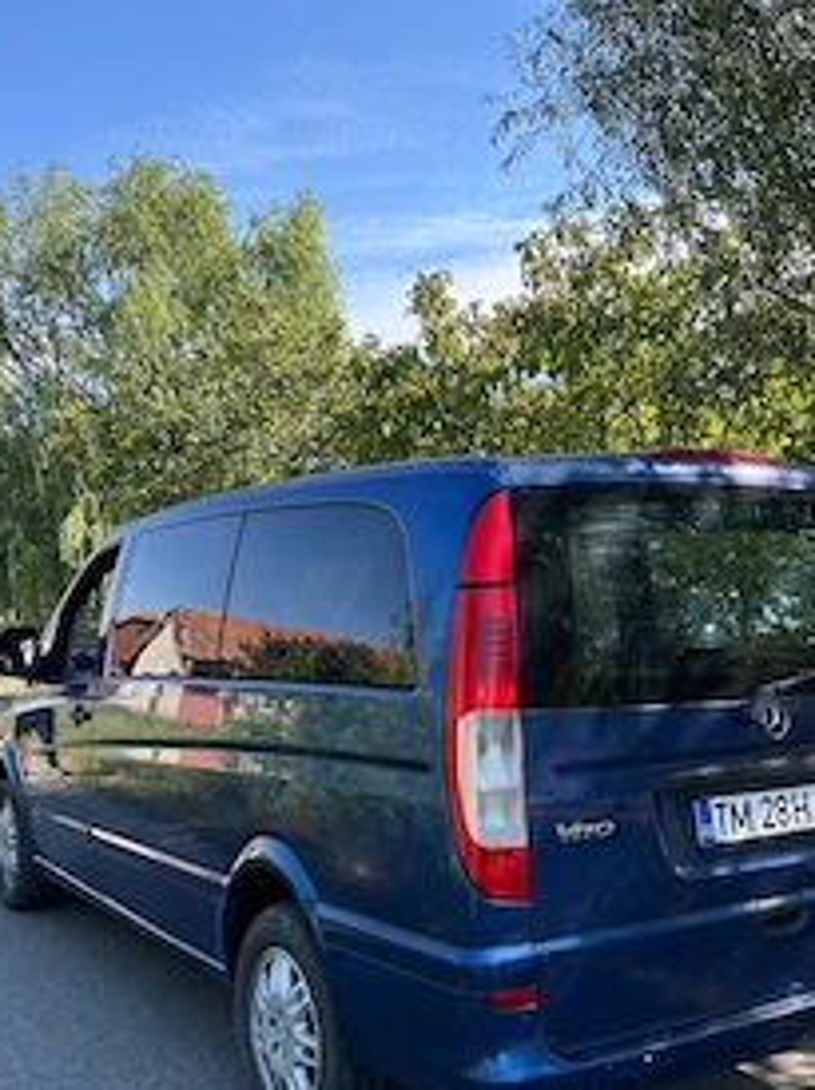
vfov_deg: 49.0
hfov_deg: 37.6
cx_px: 477
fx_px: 1195
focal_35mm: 38
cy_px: 569
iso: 50
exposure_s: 1/1100
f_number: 1.5
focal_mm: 5.7
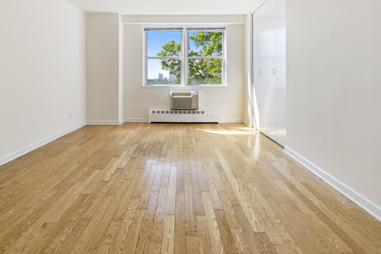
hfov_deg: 86.8
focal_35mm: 19
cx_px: 179
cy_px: 83
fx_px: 201
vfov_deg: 62.8
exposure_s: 1/20
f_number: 8
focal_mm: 14
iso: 320
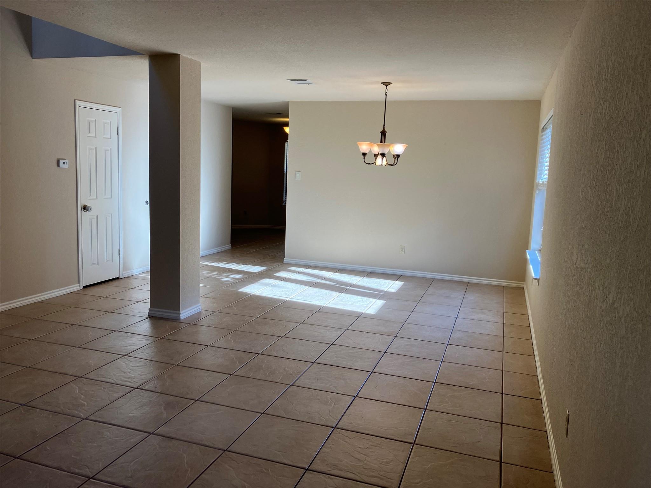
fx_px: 527
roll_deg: -2.1
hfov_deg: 63.4
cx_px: 326
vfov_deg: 49.7
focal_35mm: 28
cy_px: 244
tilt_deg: -6.6
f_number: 1.8
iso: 50
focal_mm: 3.99
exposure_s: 1/120
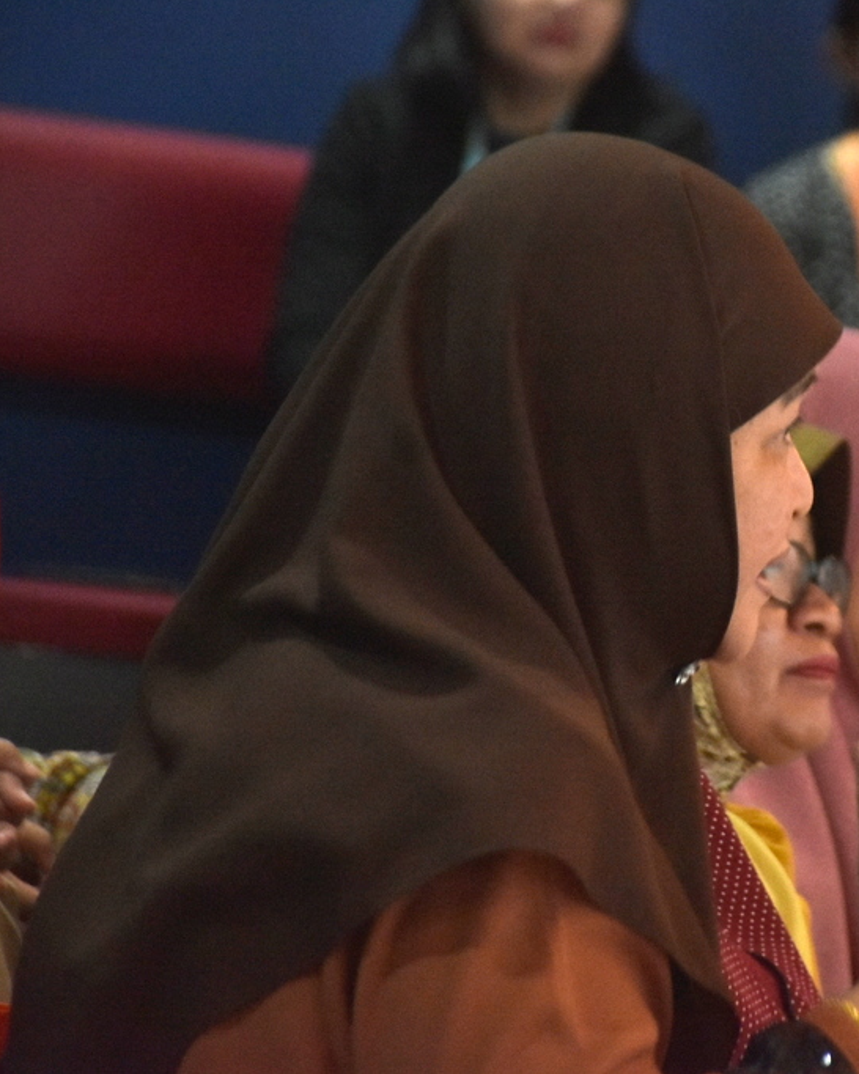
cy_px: 537
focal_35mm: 296
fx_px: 9411
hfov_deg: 5.2
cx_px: 721
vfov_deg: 6.5
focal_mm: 140
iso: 2000
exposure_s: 1/80
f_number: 5.6
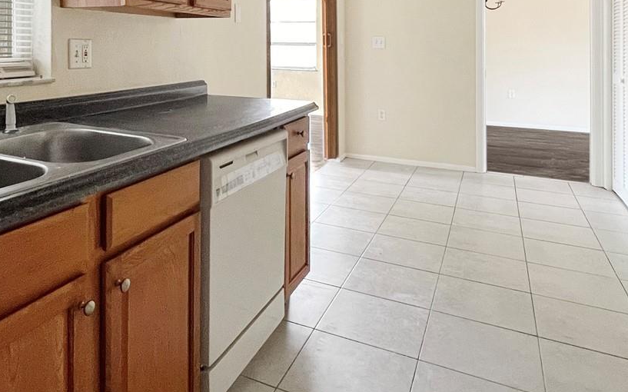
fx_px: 462
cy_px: 38
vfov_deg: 42.2
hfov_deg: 67.2
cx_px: 229
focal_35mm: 27
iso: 400
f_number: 1.8
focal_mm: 1.57
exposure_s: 1/60
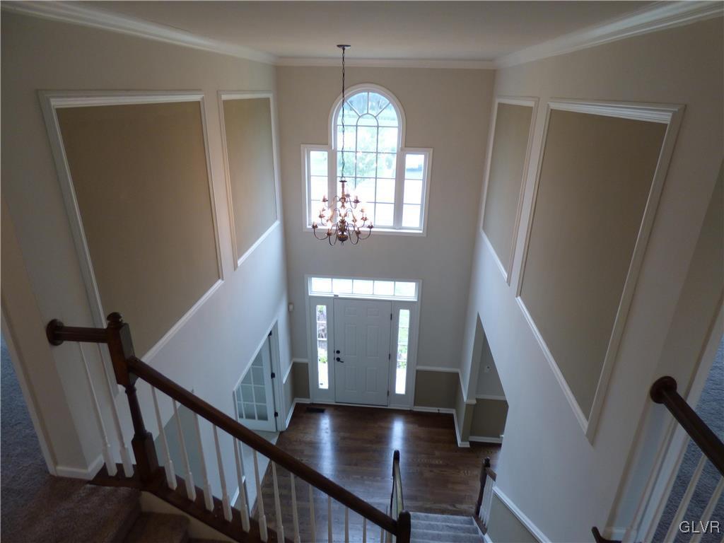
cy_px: 272
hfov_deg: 81.7
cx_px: 362
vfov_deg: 66.0
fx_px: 418
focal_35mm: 20
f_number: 2.8
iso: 160
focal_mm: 3.58
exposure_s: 1/60
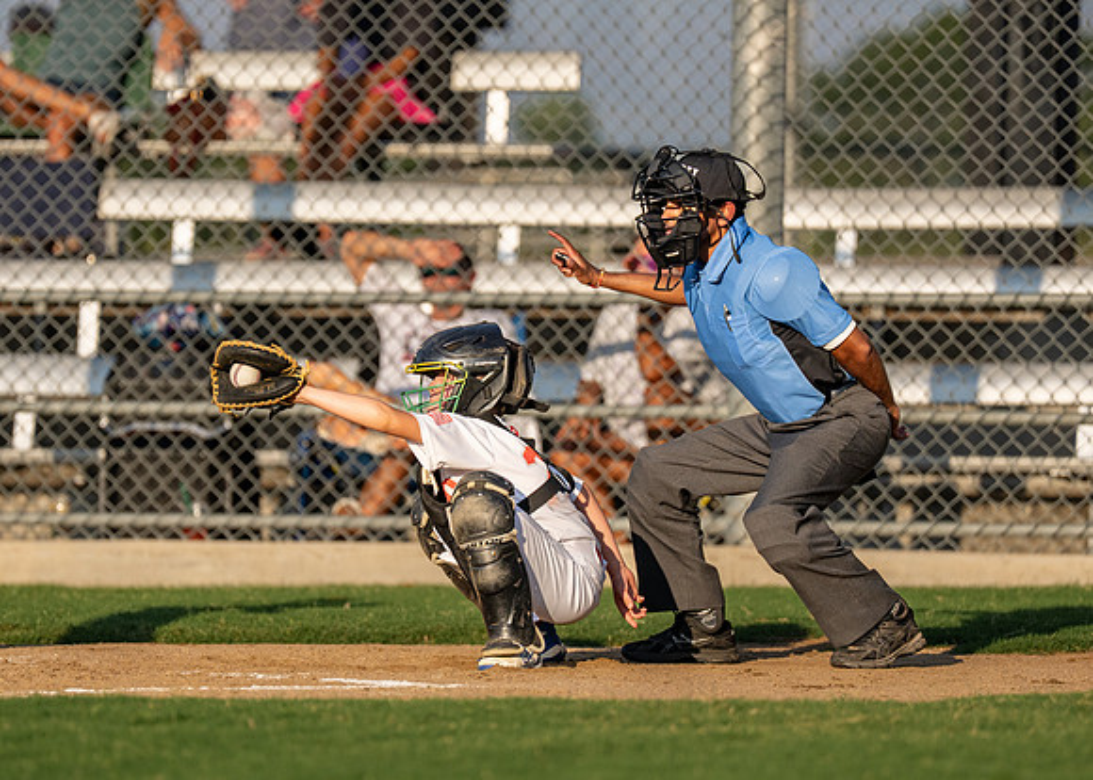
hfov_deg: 5.7
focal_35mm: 351
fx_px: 10902
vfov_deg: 4.1
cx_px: 446
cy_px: 388
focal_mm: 200
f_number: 2.8
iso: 320
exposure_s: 1/6400
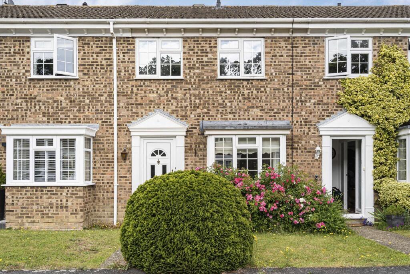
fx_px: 376
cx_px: 205
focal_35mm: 33
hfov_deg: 57.2
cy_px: 137
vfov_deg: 40.0
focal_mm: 33
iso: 200
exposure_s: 1/160
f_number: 9
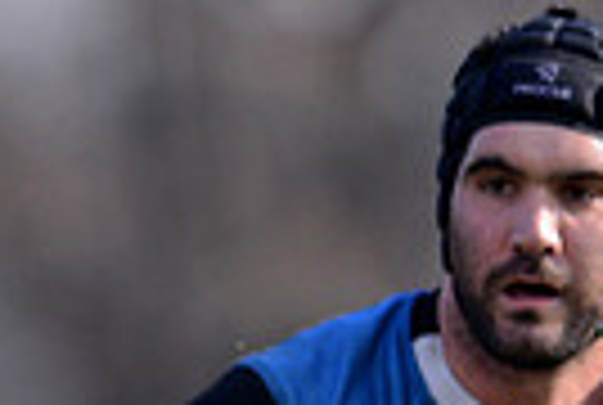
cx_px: -50
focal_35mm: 1812
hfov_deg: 1.1
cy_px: 830
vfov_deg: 0.8
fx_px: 30418
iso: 560
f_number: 4
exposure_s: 1/1600
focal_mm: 420
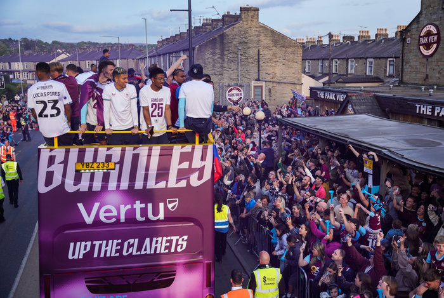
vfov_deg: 37.0
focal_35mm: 36
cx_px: 222
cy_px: 149
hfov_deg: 53.1
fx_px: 445
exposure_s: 1/1600
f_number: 3.5
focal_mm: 36
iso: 320
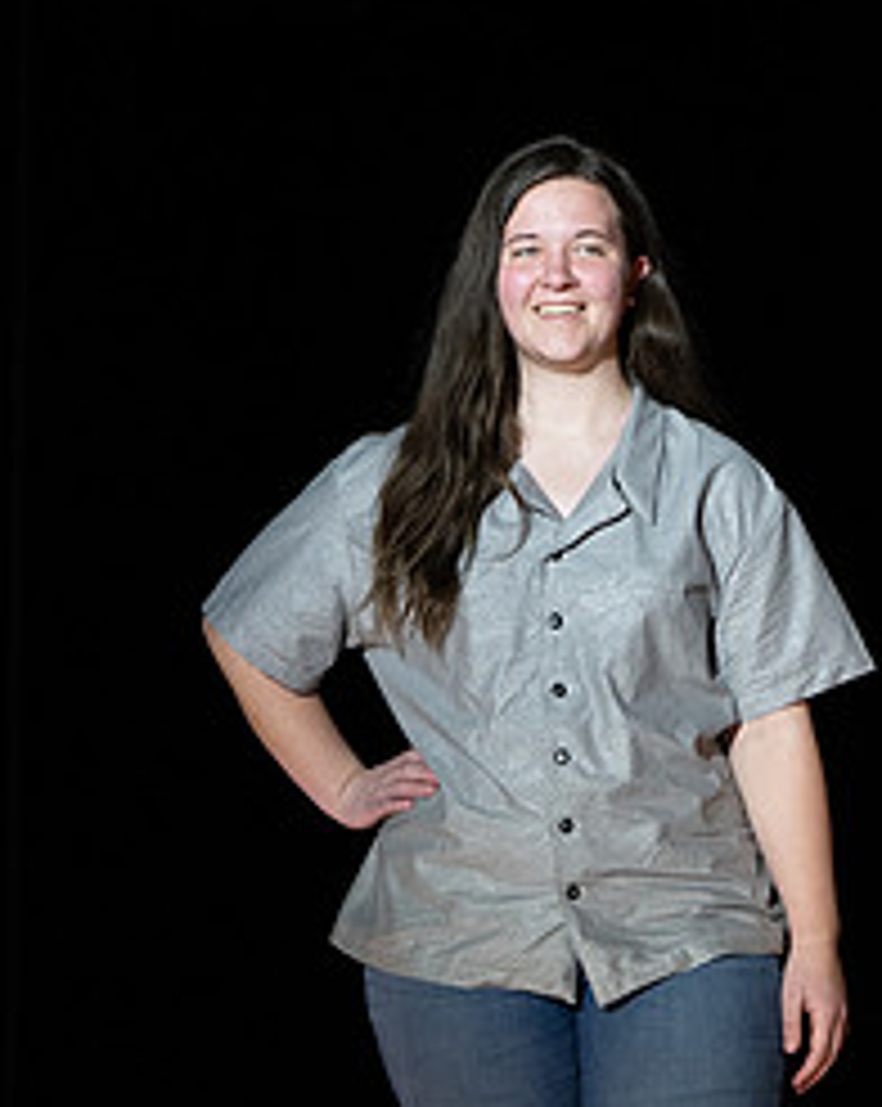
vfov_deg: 8.4
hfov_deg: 6.7
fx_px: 7524
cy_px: 853
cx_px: 777
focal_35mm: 230
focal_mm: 82
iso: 1250
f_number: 5.6
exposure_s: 1/400
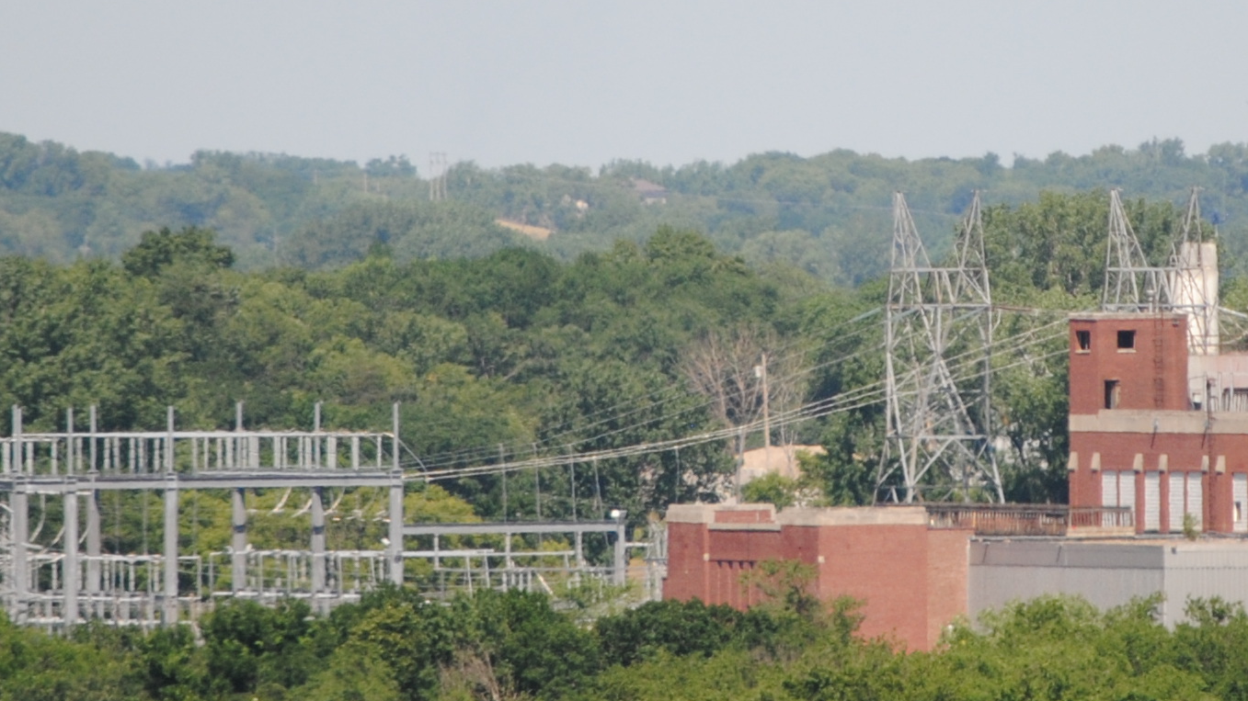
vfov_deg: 1.4
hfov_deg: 2.4
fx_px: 29714
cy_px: 171
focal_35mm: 898
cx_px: 867
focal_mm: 200
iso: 200
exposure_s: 1/800
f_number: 5.6
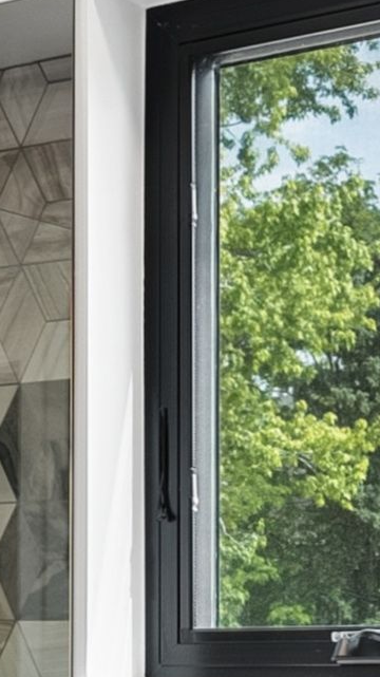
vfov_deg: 18.7
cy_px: 695
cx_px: 220
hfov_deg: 10.9
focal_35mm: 111
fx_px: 1991
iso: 320
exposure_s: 1/50
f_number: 8
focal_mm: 16
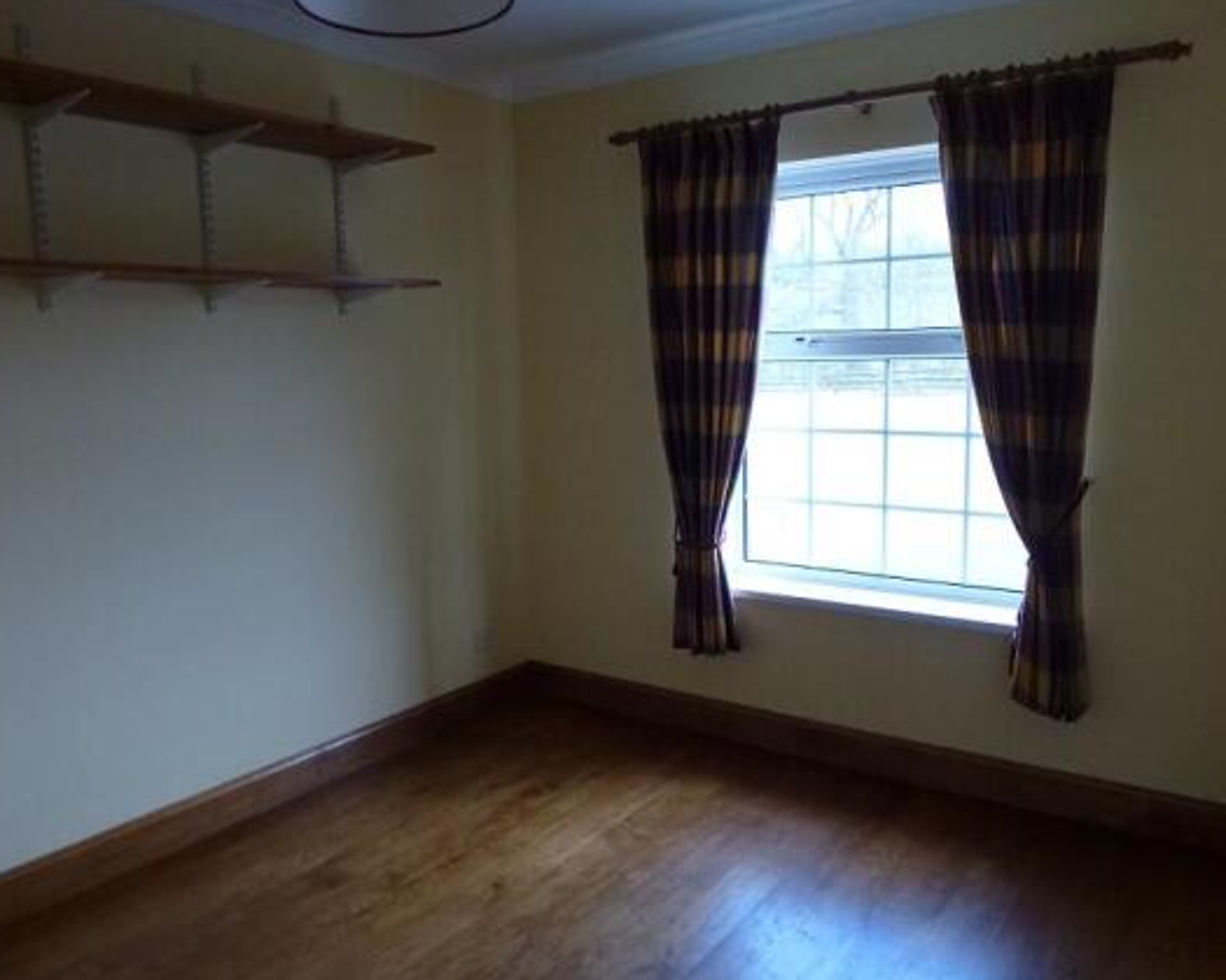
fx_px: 943
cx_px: 618
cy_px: 500
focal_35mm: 26
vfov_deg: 54.9
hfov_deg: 66.0
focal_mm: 4.3
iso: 250
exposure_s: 1/60
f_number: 3.3
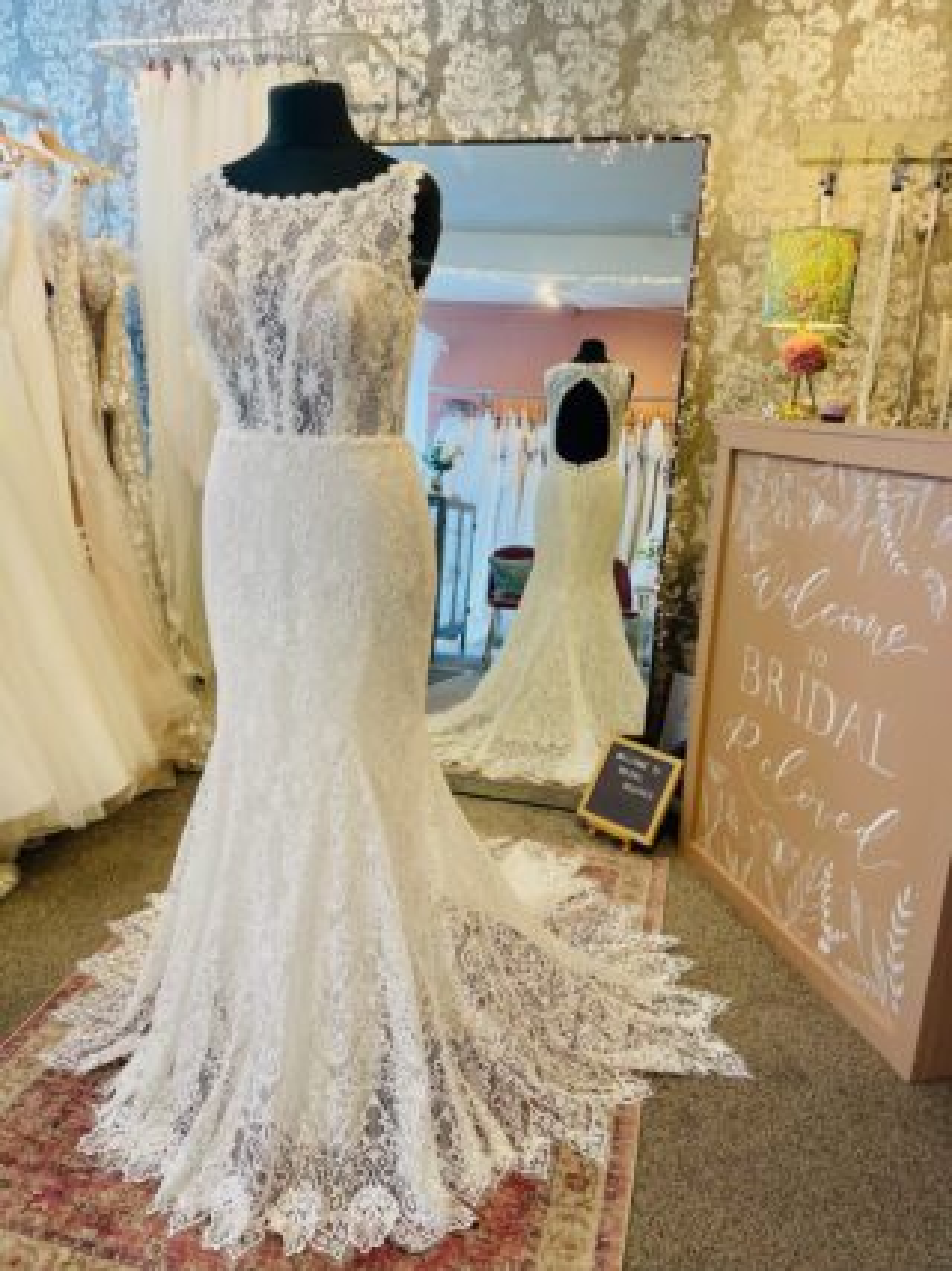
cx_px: 476
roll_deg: -2.2
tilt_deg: -15.9
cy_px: 636
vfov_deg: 69.4
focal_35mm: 25
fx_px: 917
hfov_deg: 54.9
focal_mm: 5.1
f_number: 1.6
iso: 100
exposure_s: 1/100
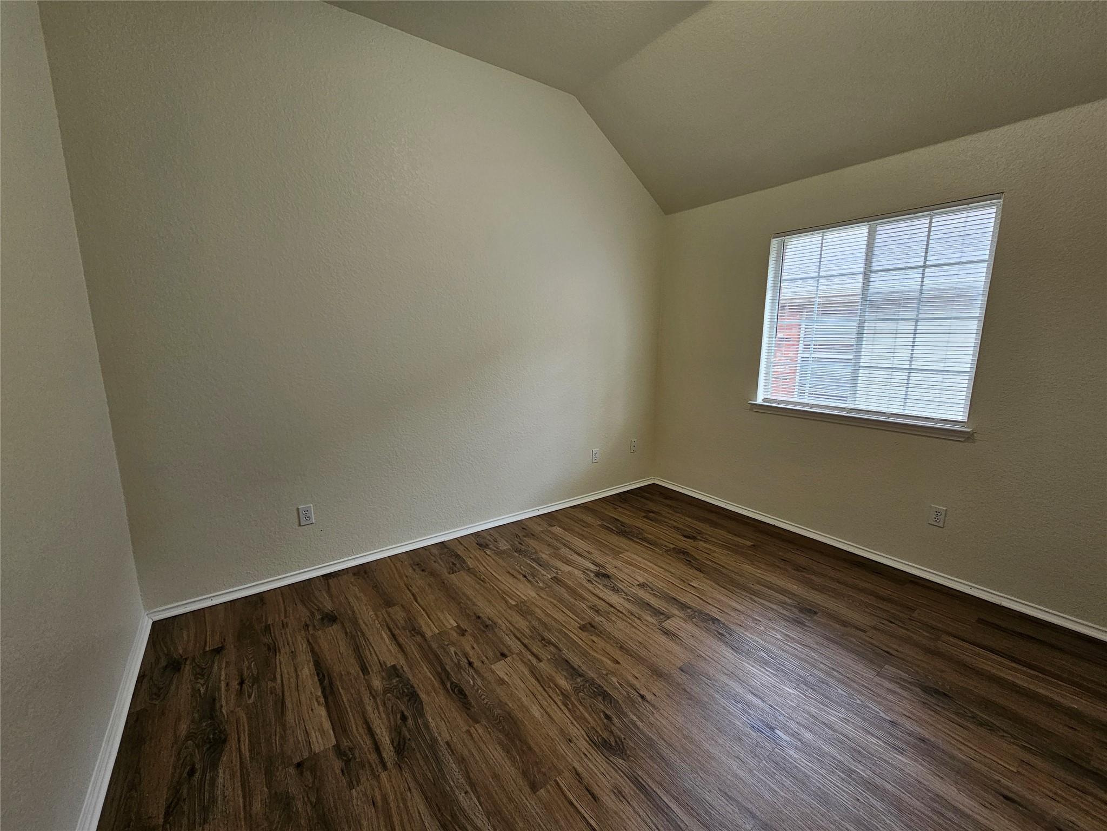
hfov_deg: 106.2
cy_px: 416
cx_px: 554
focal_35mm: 13
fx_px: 416
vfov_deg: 89.9
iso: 80
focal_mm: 2.2
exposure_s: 1/60
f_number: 2.2
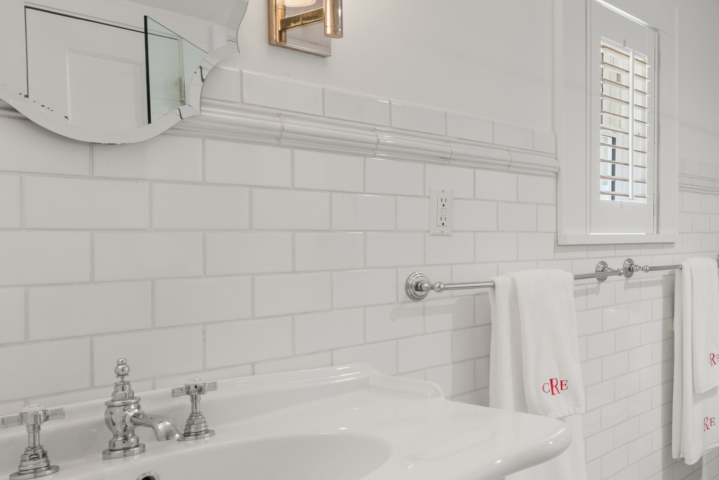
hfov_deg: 49.1
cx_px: 661
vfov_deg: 38.9
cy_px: 243
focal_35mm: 34
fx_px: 679
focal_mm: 15
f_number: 11
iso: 250
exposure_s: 1/1.67
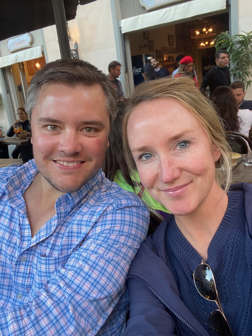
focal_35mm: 30
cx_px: 126
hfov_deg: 46.8
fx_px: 291
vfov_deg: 60.0
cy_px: 168
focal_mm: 2.71
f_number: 2.2
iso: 200
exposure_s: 1/59
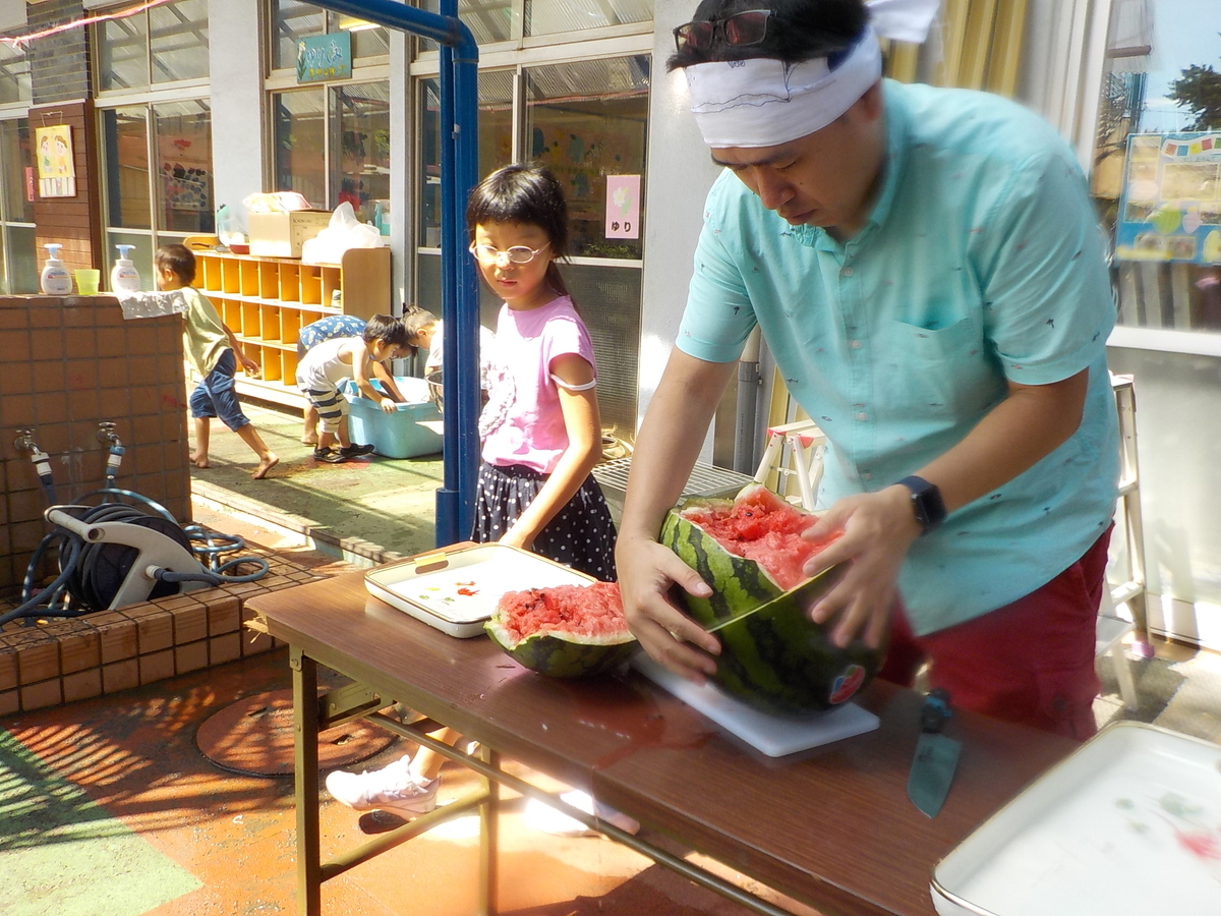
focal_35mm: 30
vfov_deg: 46.8
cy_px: 458
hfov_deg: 60.0
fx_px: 1058
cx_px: 610
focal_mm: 4.1
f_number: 3.3
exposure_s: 1/250
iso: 125
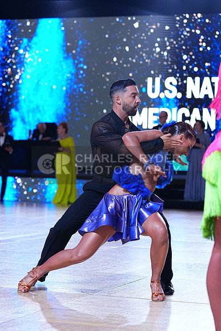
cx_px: 110
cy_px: 166
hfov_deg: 14.0
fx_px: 902
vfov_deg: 20.8
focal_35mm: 98
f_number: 4
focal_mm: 98
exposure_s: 1/400
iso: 1000
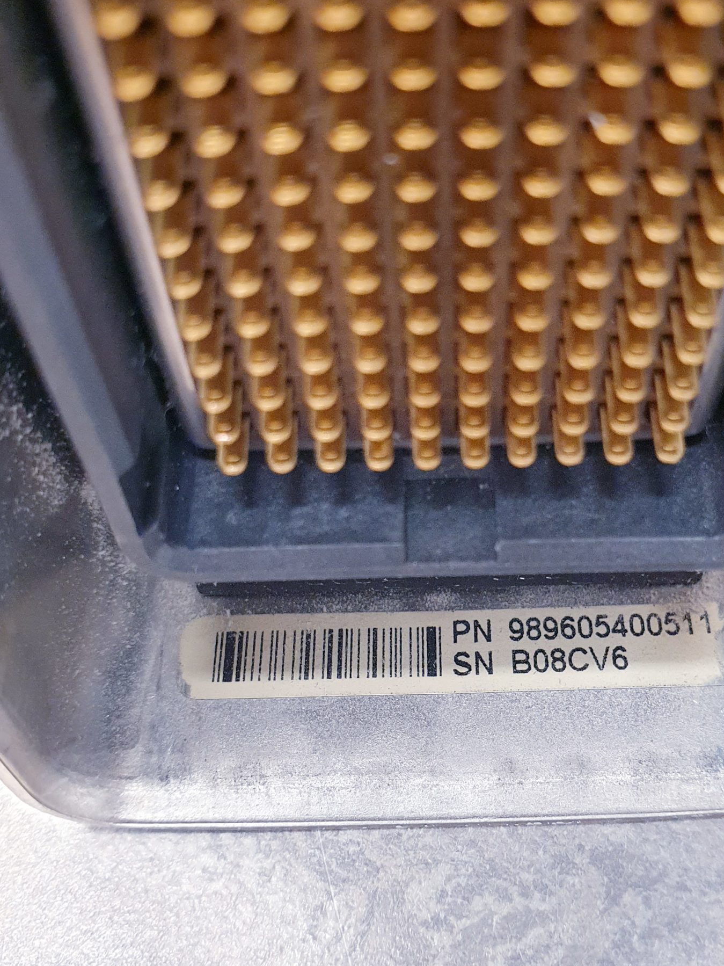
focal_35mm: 37
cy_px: 557
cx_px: 447
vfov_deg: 50.0
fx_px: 1032
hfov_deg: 38.4
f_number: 2.4
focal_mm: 4.3
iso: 250
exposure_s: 1/25
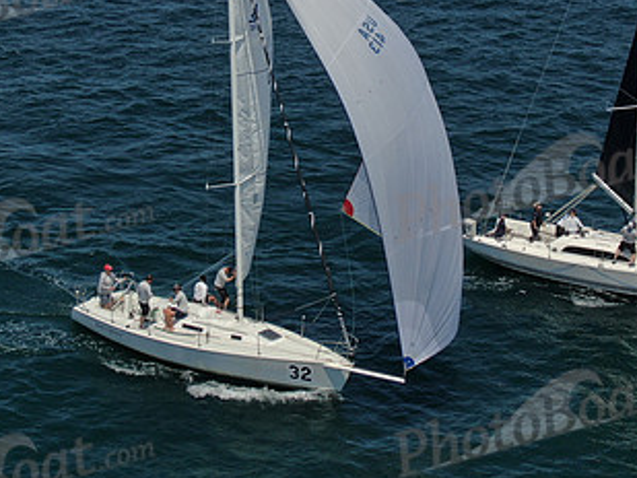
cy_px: 94
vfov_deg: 16.3
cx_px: 276
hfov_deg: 21.7
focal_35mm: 90
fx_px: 1657
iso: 100
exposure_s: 1/2000
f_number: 3.8
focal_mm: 8.6
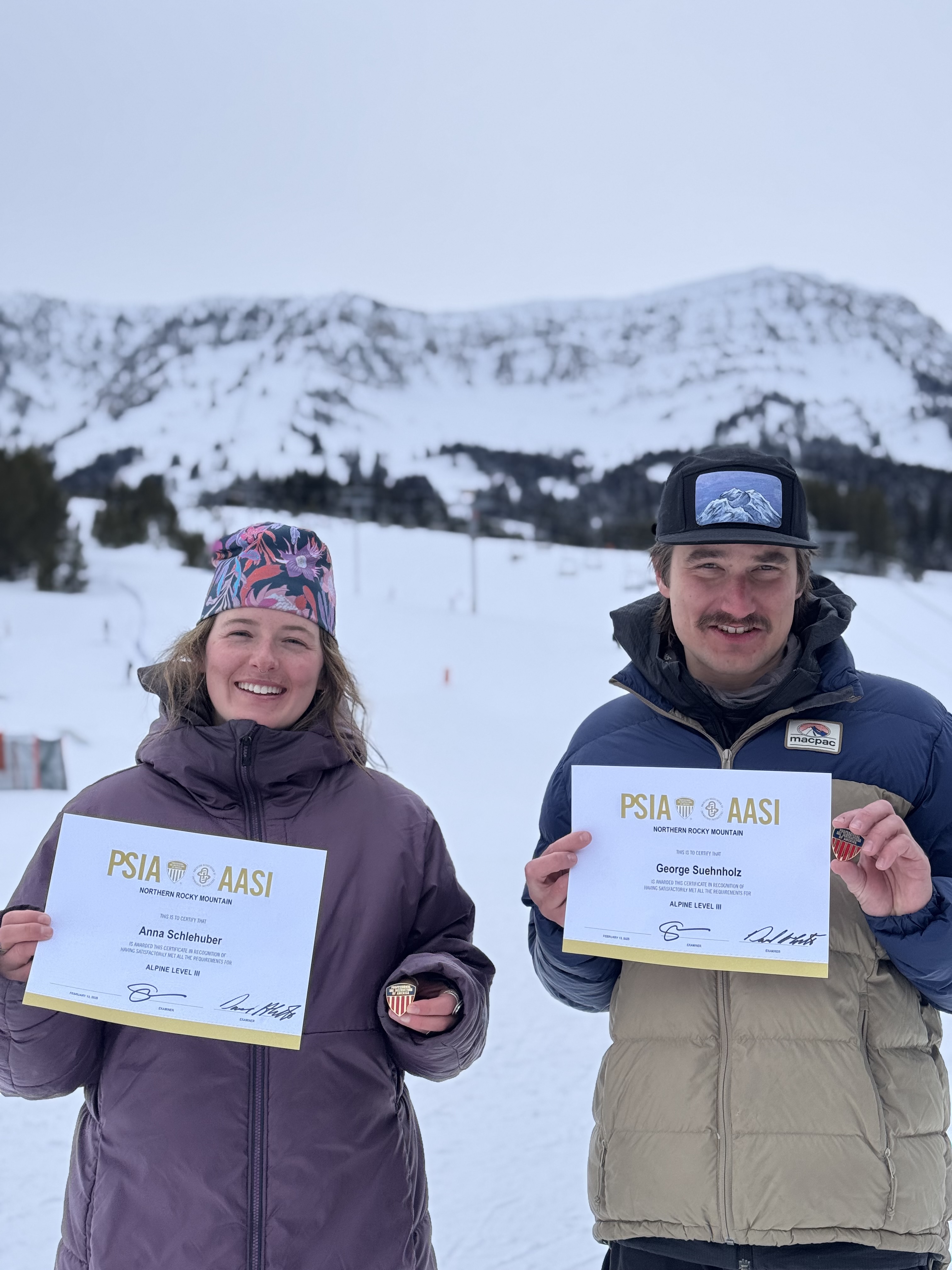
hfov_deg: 30.3
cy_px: 635
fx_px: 1760
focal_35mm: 48
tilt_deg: +5.0
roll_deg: +0.7
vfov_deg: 39.7
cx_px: 476
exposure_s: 1/2959
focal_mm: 6.76
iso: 64
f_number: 1.78
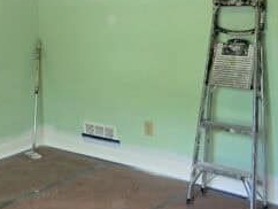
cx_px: 76
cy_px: 24
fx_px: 442
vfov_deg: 25.8
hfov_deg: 34.3
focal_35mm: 55
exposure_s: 1/60
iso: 80
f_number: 2.2
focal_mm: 2.2
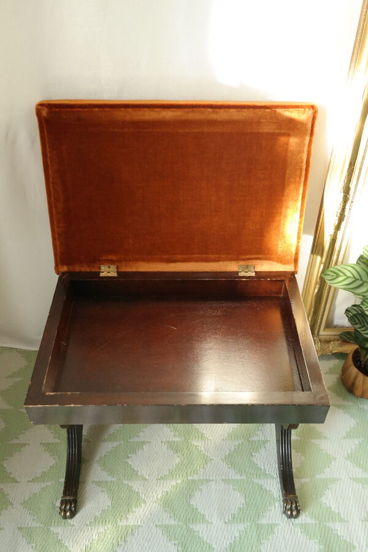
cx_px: 184
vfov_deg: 61.9
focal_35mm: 30
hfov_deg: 43.6
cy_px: 276
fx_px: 460
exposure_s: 1/30
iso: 1600
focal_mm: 20
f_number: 5.6
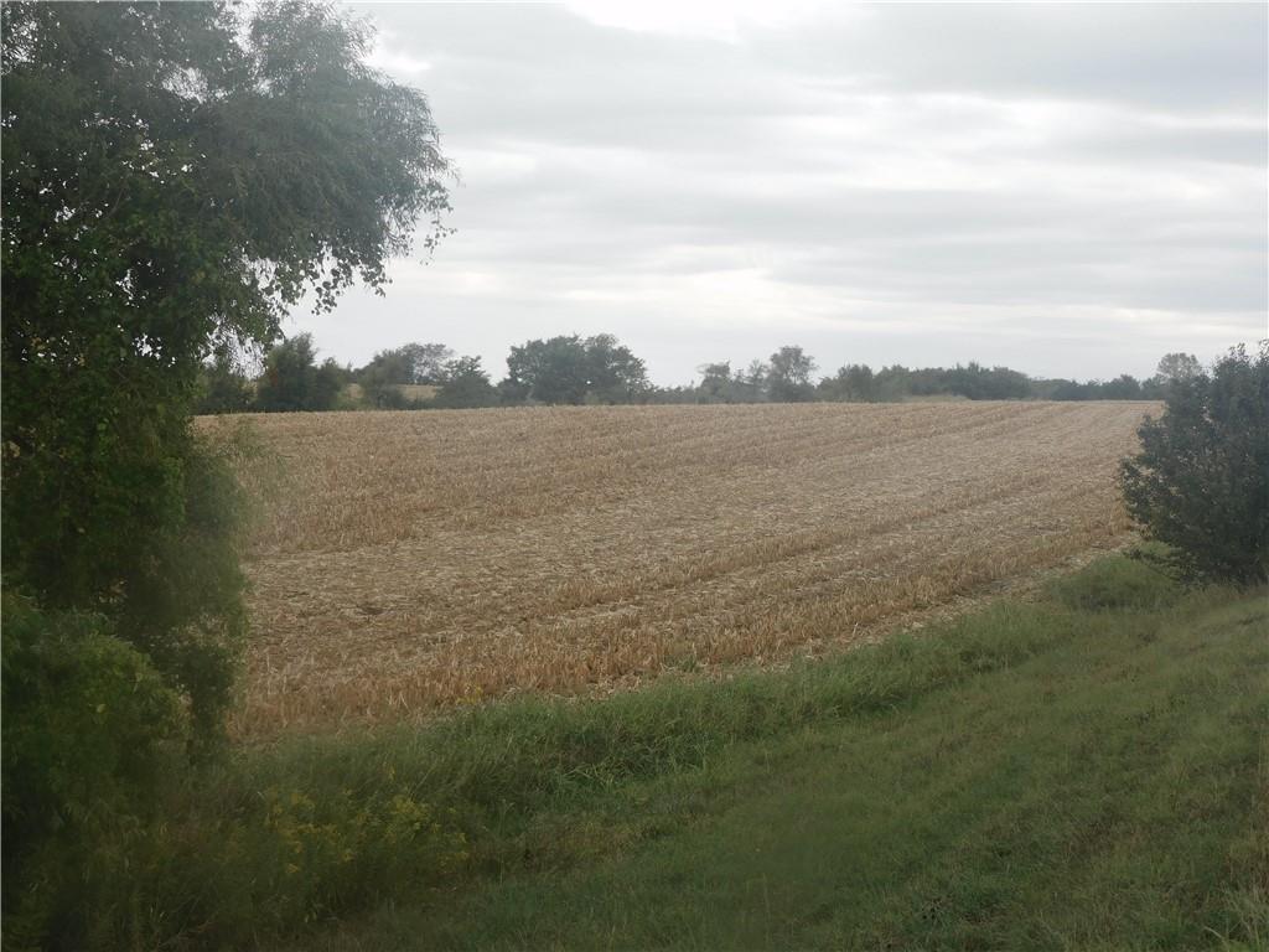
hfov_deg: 27.8
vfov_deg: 21.0
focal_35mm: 70
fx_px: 2566
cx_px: 634
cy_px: 476
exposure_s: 1/250
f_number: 4.5
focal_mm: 12.5
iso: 125
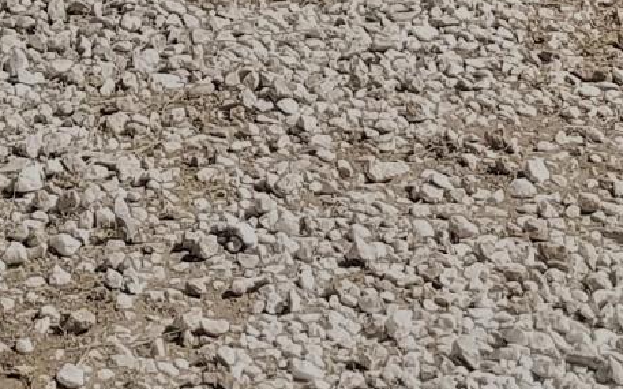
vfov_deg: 6.8
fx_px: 3071
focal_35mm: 181
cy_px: -599
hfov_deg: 11.6
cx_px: 162
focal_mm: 4.2
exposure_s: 1/3240
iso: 50
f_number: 1.7
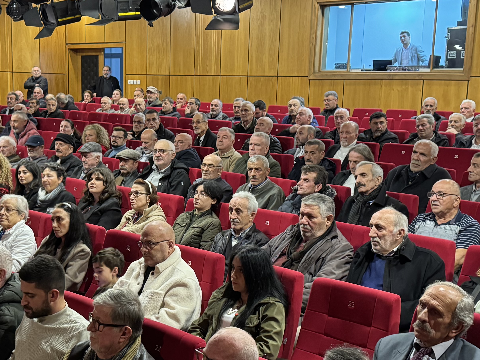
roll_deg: -1.1
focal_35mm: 57
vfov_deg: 25.6
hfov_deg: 33.6
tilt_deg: -10.2
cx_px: 179
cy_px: 225
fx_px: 790
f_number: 1.78
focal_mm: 6.76
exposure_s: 1/33
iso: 800
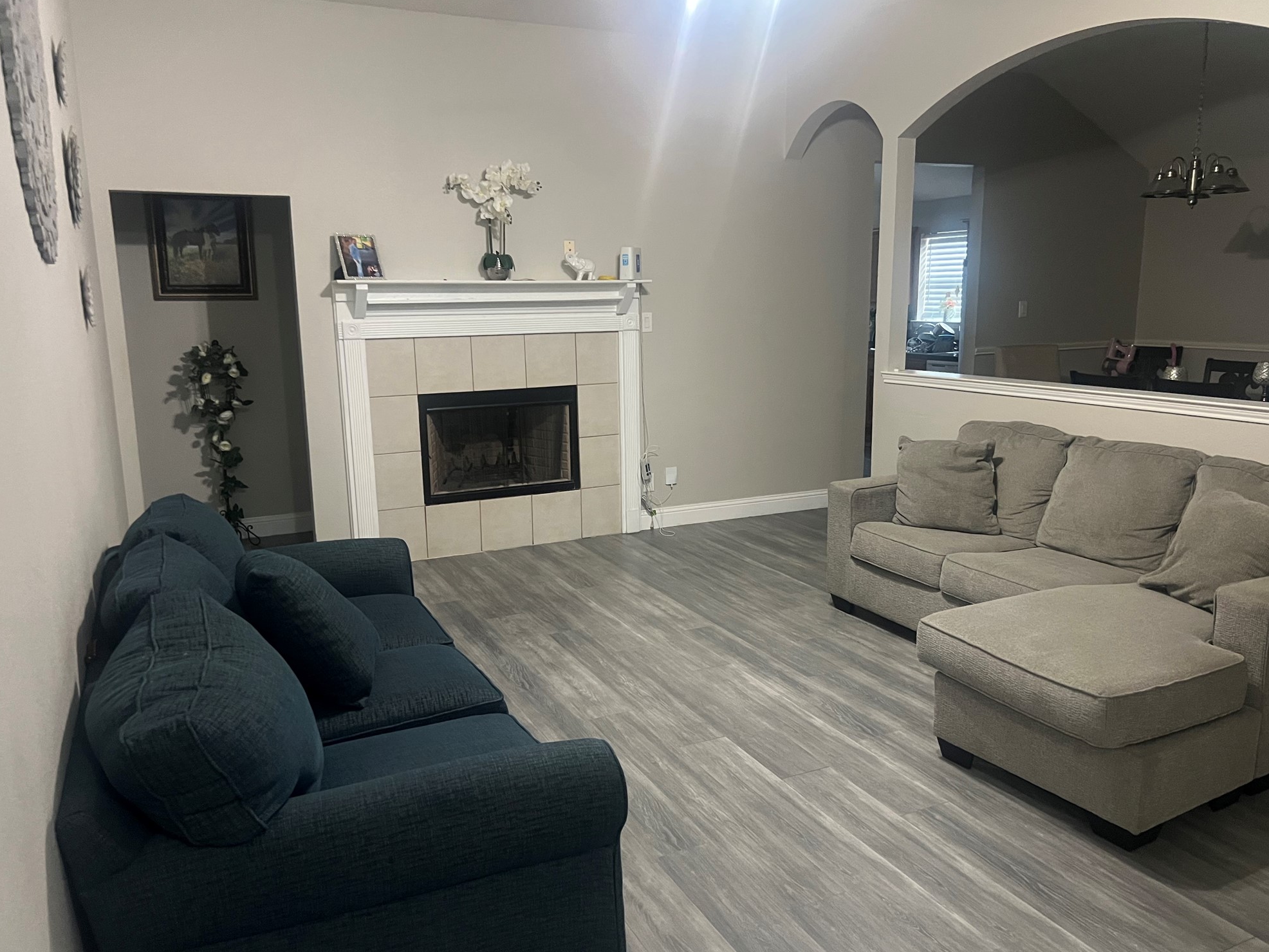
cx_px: 643
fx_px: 990
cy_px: 478
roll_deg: +0.7
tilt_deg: -12.0
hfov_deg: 65.3
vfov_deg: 51.4
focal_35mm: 27
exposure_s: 1/40
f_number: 1.5
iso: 500
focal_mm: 5.7
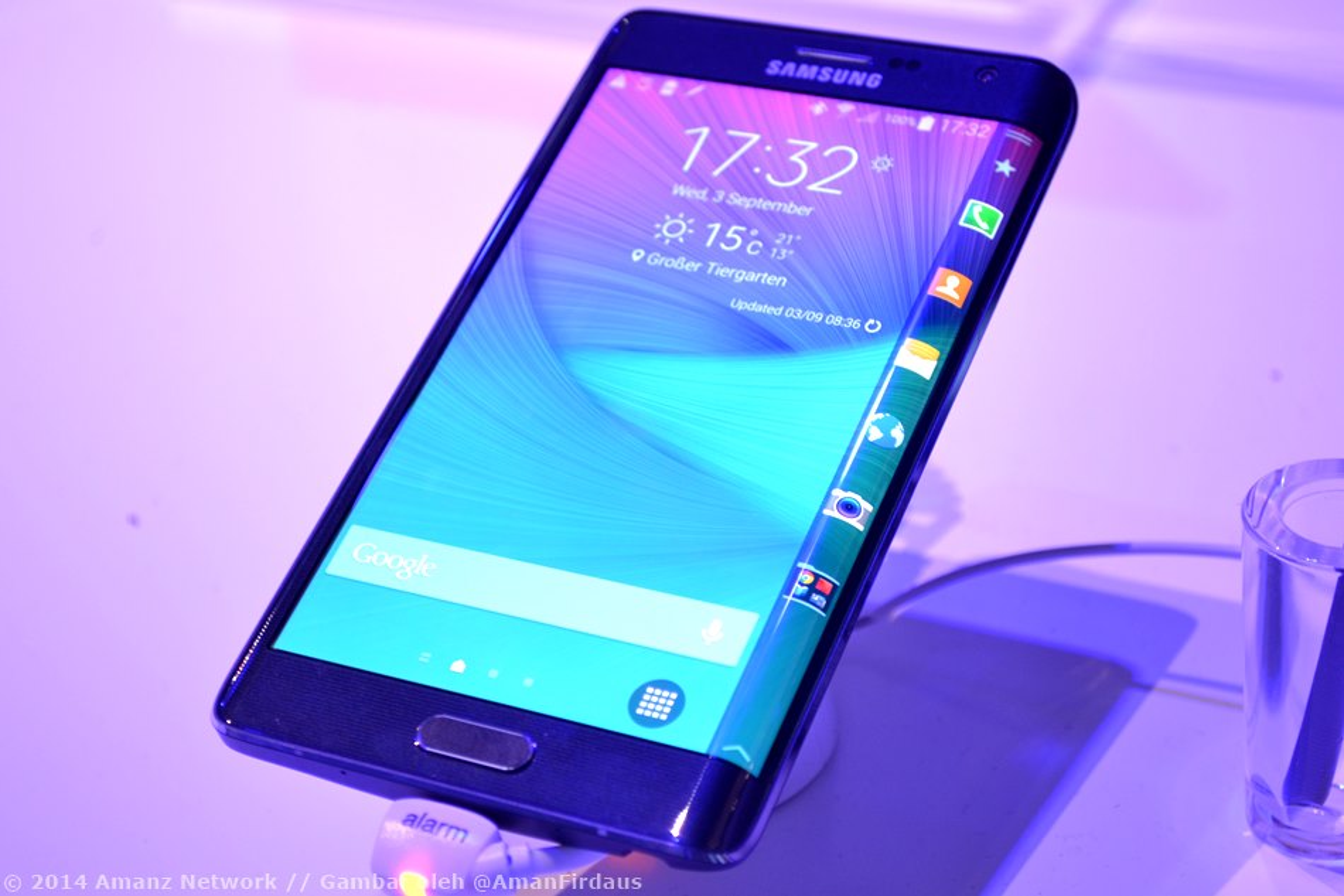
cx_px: 672
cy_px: 448
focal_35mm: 72
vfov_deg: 18.9
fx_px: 2687
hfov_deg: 28.1
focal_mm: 48
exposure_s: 1/20
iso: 400
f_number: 5.6
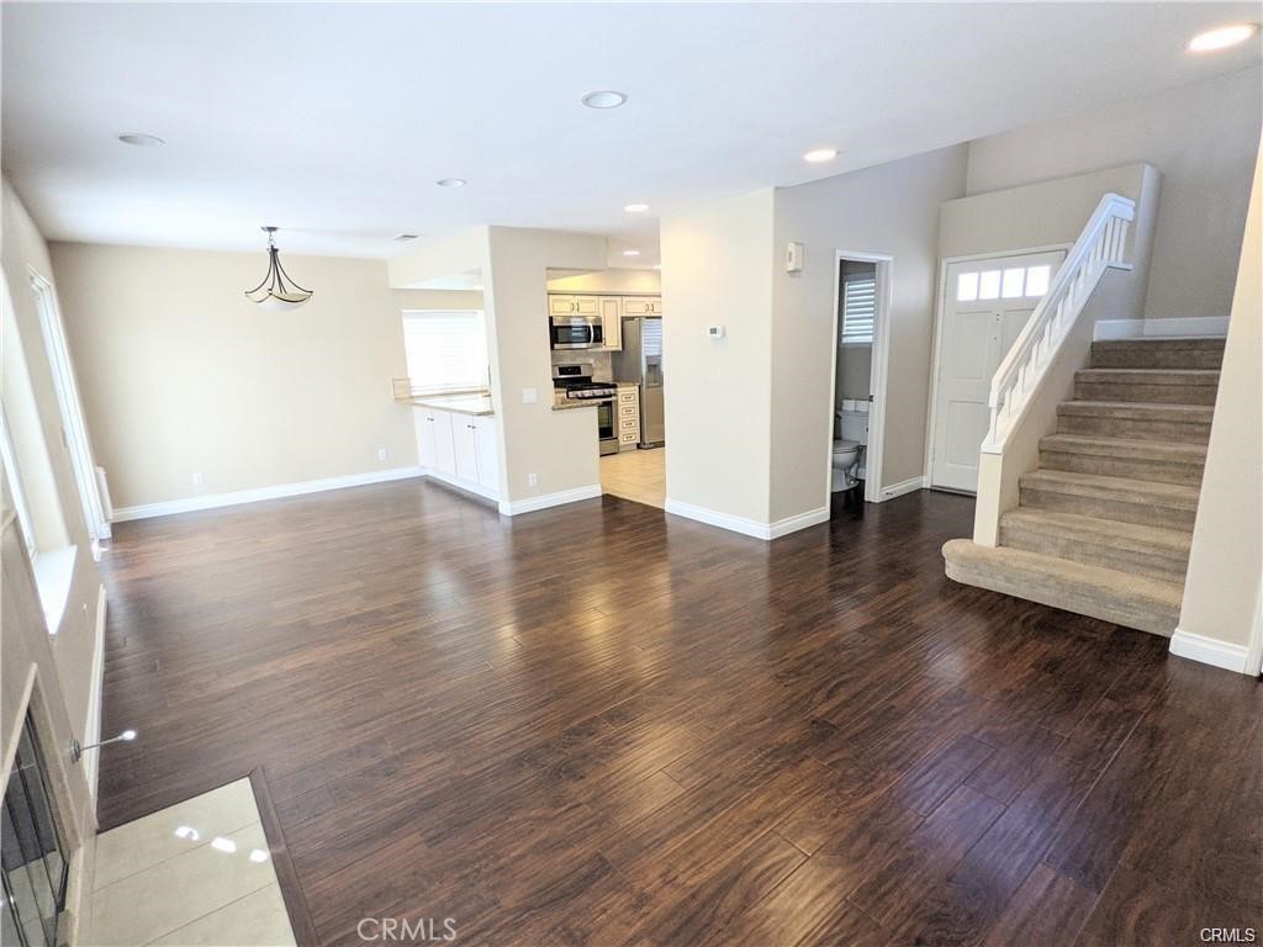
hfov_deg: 94.5
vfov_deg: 78.1
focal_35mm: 16
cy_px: 474
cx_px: 632
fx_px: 584
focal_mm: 2.22
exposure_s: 1/90.1
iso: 154
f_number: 2.2
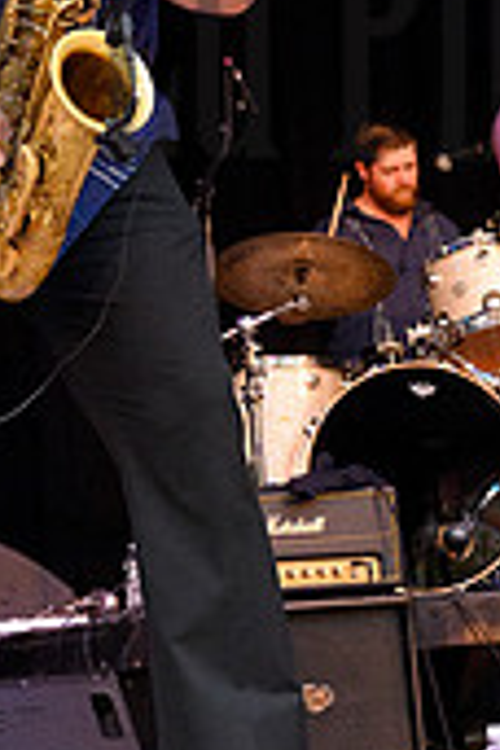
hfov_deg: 10.6
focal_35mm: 129
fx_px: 2687
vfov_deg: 15.7
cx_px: 248
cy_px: 39
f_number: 11
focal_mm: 49
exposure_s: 1/200
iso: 12800
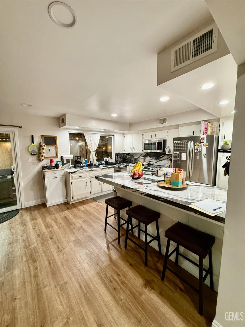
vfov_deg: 102.1
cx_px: 122
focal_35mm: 14
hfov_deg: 85.7
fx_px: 132
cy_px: 164
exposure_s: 1/60
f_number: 2.2
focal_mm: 2.22
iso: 250
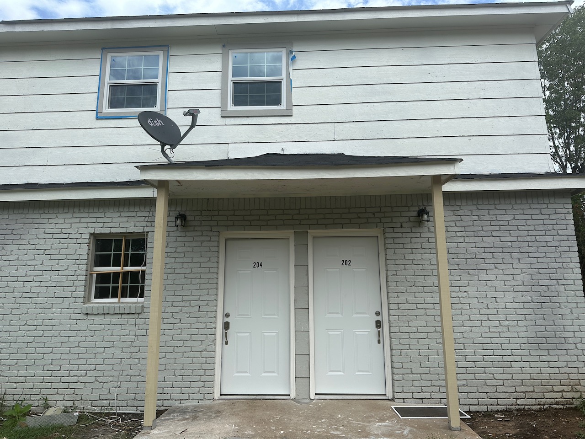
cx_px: 292
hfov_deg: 71.6
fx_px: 406
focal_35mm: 24
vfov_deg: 56.8
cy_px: 220
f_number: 1.78
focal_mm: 6.86
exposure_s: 1/4545
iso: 80
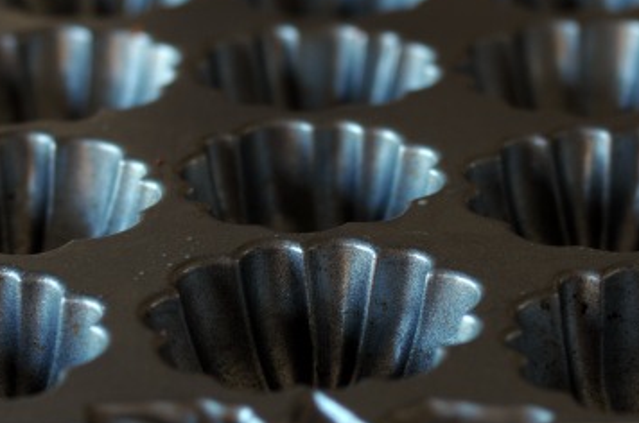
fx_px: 2055
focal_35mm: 116
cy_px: 214
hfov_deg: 17.7
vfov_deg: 11.8
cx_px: 309
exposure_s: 1/60
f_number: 2.8
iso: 200
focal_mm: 50
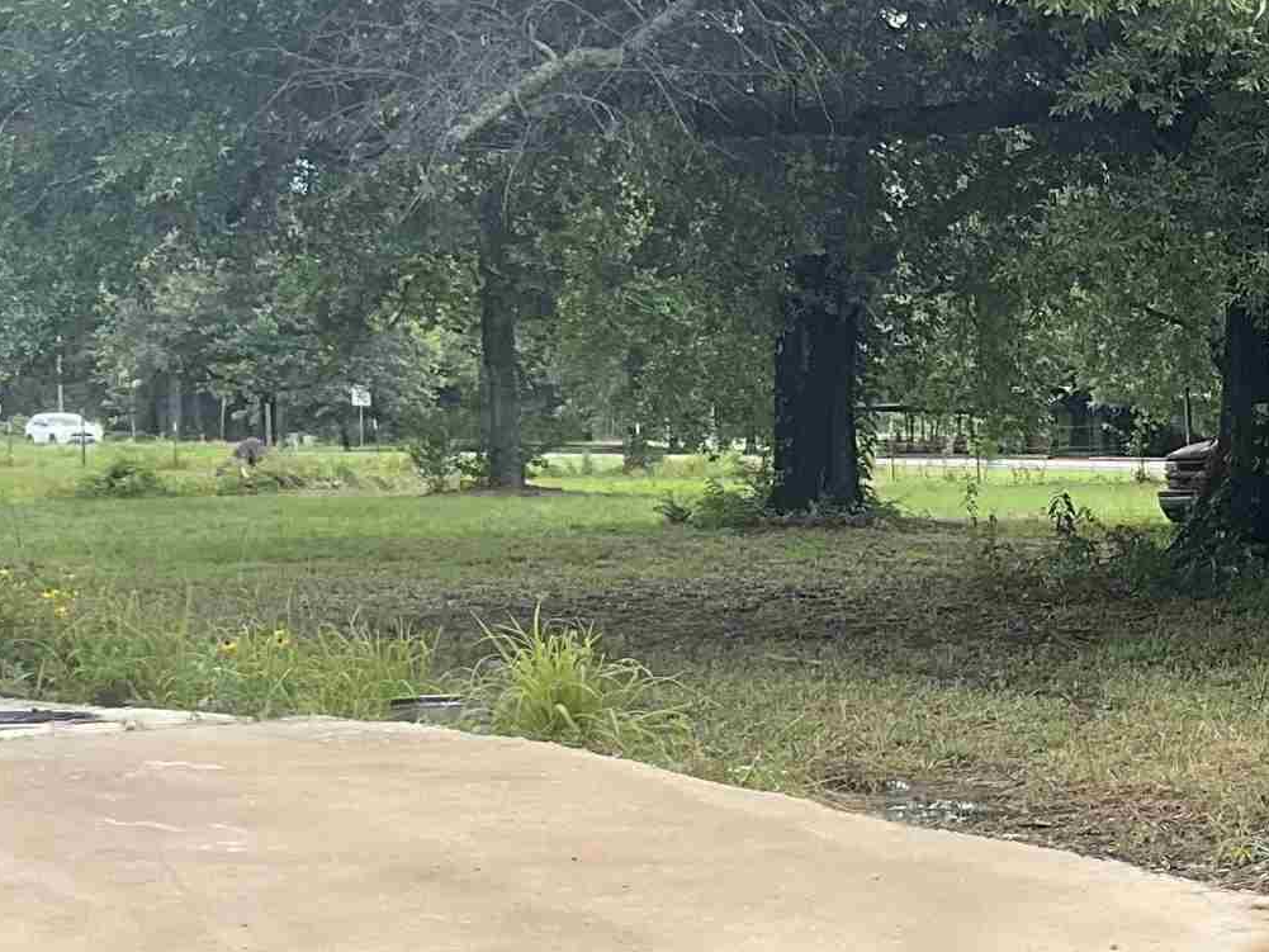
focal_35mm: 89
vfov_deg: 16.4
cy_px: 842
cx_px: 1697
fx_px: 3263
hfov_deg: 20.0
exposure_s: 1/137
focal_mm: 3
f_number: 1.8
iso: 20
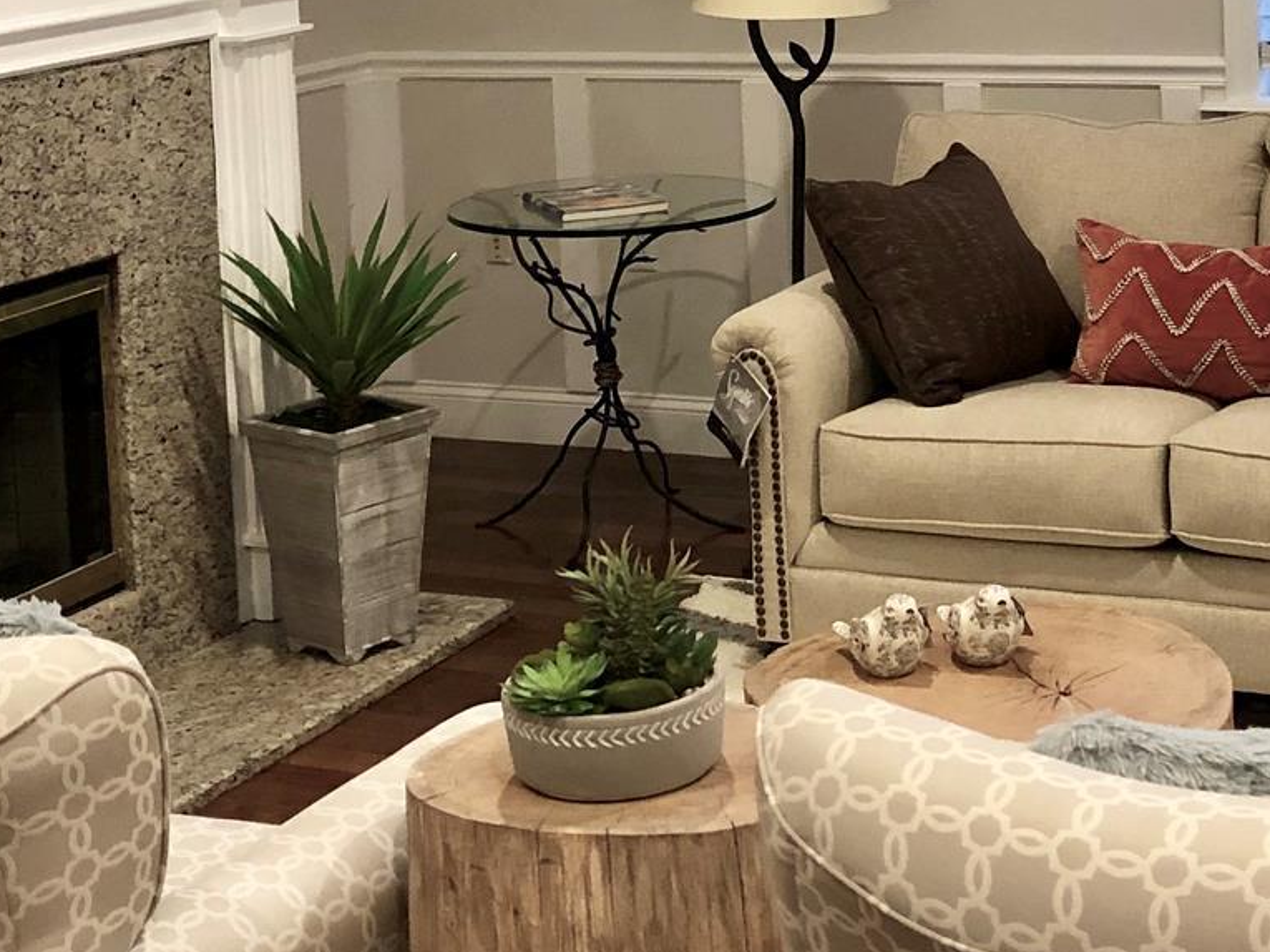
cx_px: 752
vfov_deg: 19.1
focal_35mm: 75
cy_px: 7
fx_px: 2750
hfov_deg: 26.0
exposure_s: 1/15
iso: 64
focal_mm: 4
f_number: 1.8
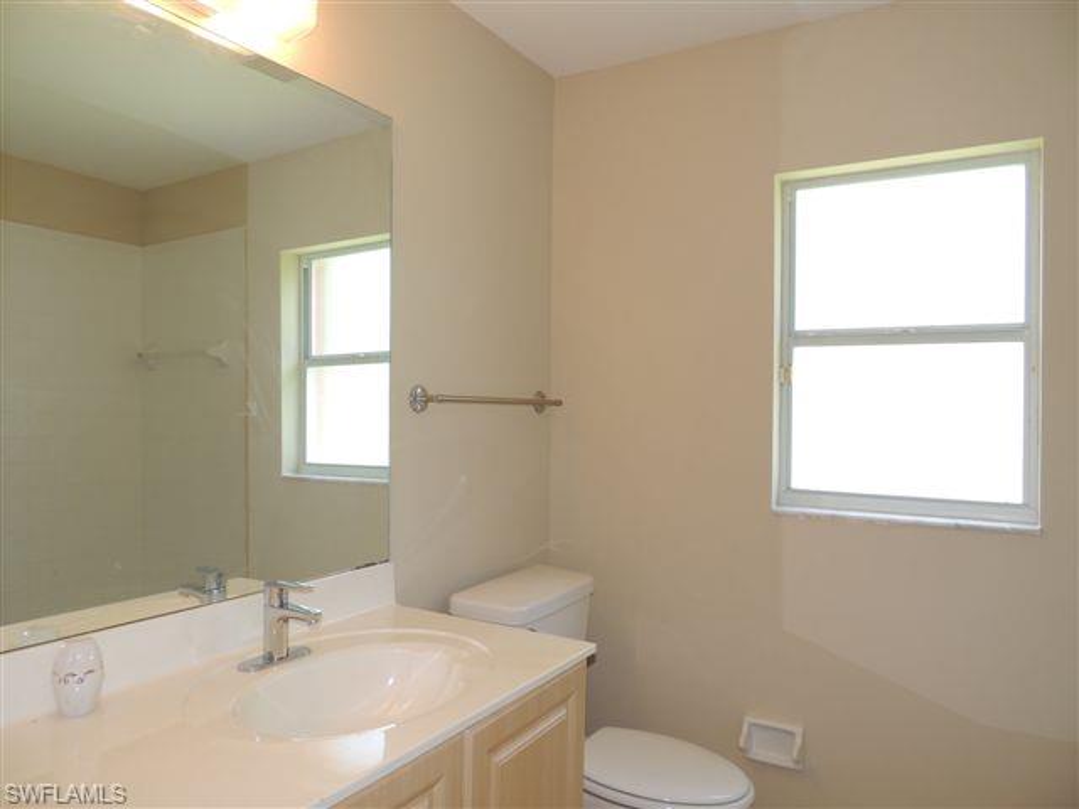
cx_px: 540
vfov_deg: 56.8
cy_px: 404
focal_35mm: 24
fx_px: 748
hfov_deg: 71.6
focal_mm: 4.3
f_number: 3
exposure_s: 1/50
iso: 100
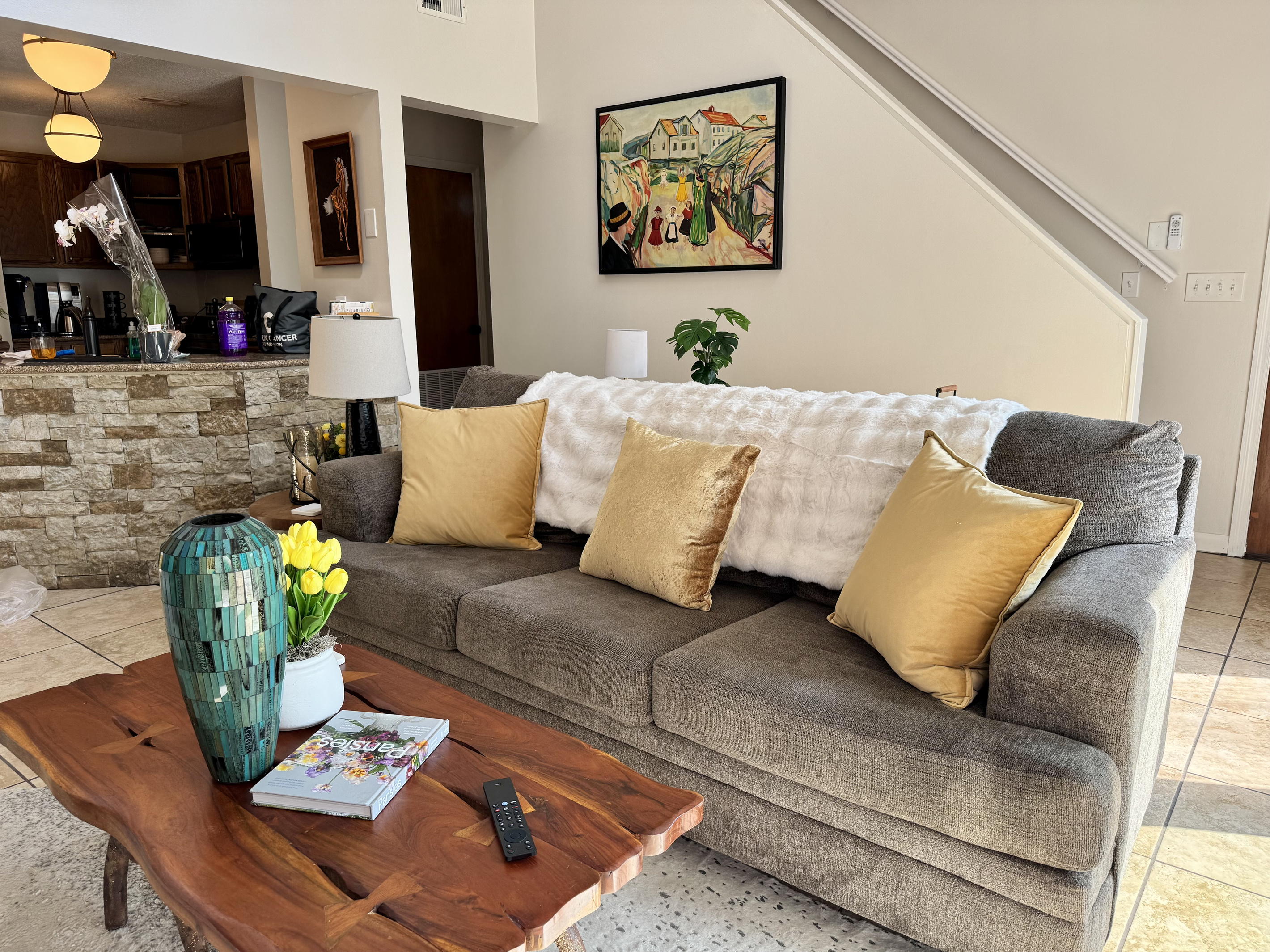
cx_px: 635
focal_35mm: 24
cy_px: 476
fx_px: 881
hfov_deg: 71.6
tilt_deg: -12.5
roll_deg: -0.3
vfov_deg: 56.8
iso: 64
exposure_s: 1/200
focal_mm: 6.76
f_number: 1.78
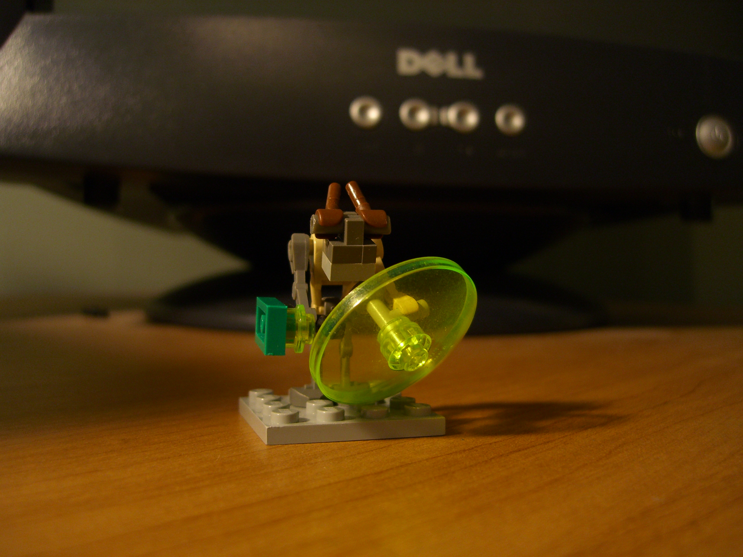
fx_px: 816
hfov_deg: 49.0
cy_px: 278
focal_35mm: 38
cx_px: 372
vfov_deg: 37.7
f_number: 2.8
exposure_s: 1/8
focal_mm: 7.9
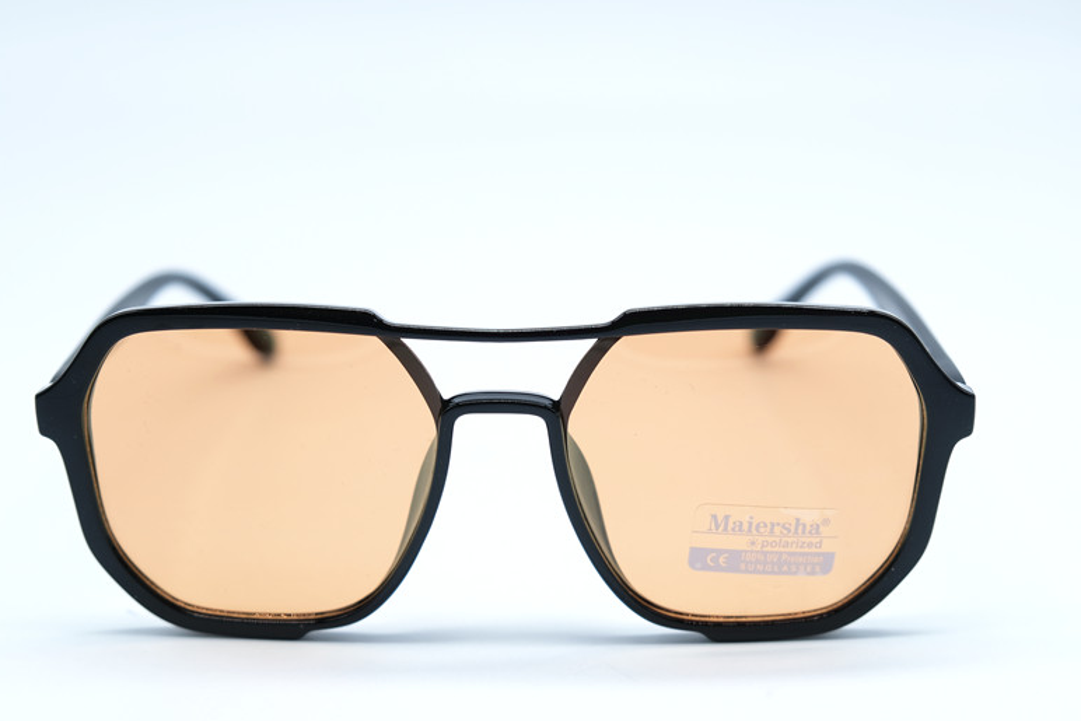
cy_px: 447
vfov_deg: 20.6
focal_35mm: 66
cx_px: 504
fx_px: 1982
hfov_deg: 30.5
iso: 160
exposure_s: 1/200
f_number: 4
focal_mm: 34.3
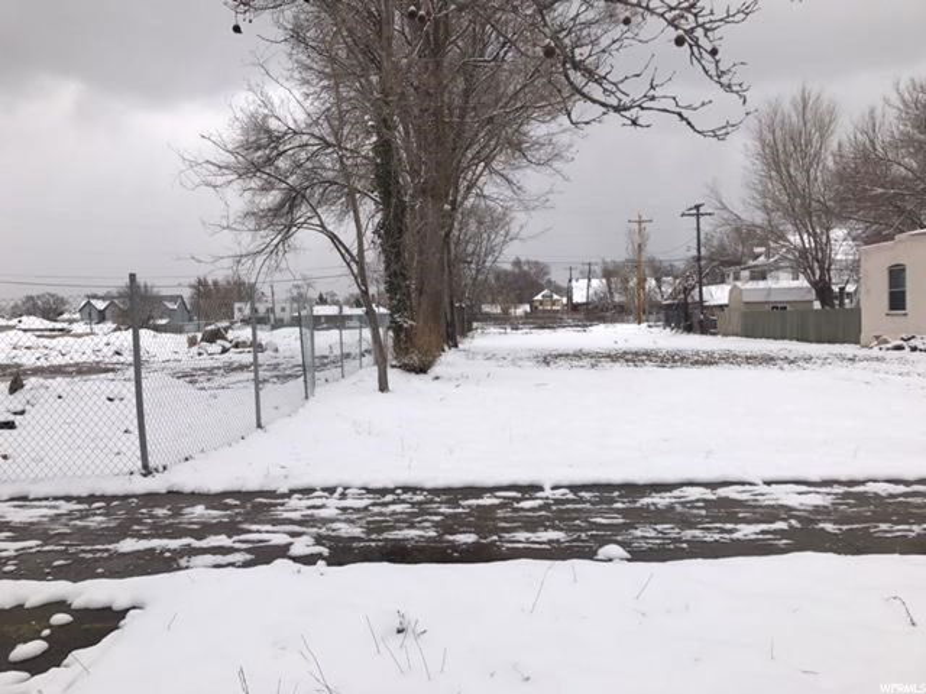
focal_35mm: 28
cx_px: 463
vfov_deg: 49.7
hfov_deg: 63.4
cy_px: 347
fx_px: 749
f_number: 1.8
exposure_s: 1/4167
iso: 20
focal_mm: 3.99
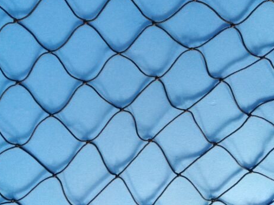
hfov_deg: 63.4
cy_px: 96
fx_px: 222
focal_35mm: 28
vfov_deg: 49.7
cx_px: 130
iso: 388
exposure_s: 1/24
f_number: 2.2
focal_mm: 3.46
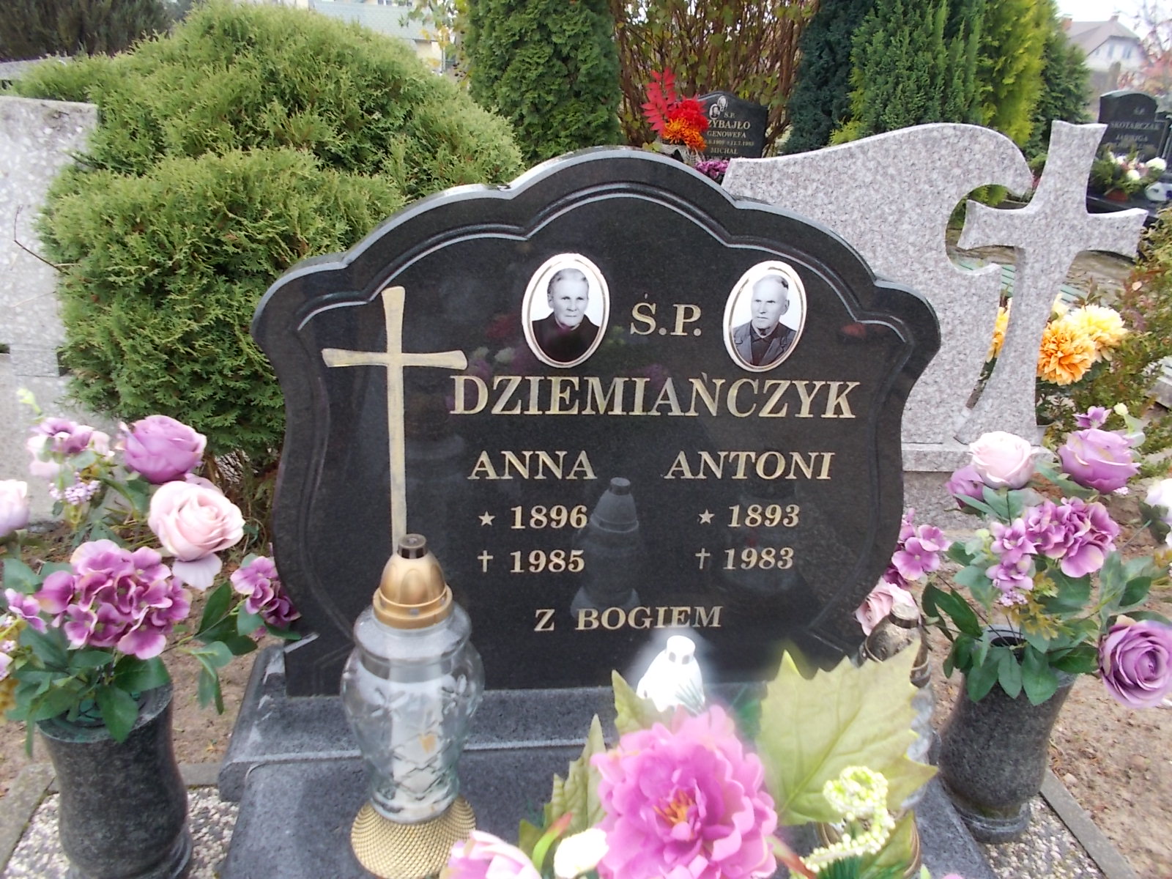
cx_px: 586
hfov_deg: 67.3
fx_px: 880
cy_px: 440
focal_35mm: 26
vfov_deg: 53.1
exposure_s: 1/25
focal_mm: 4.6
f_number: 3.2
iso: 125
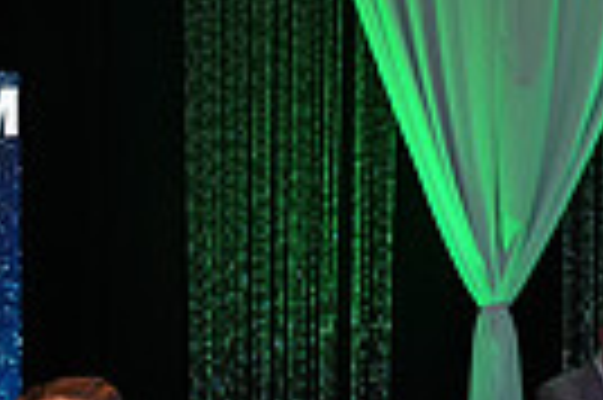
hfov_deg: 14.9
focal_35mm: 130
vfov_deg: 10.0
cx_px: -234
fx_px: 2175
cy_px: 721
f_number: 4
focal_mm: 30
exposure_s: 1/200
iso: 1600
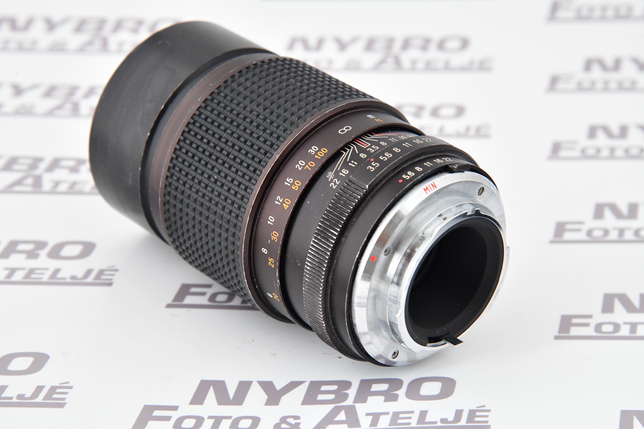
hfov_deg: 17.1
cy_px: 214
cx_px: 322
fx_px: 2146
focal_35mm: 120
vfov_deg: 11.4
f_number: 11
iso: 2500
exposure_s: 1/100
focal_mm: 120
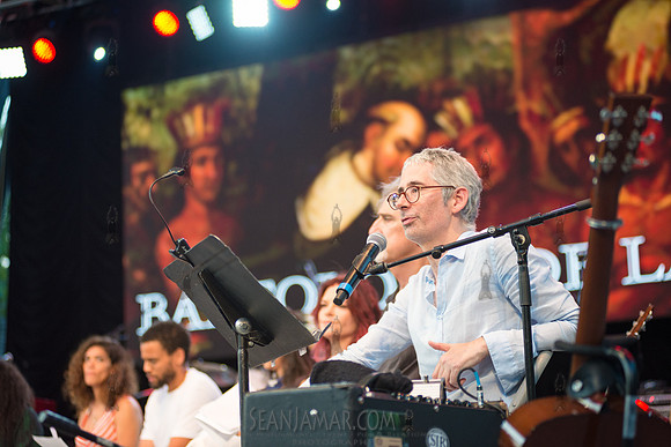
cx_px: 336
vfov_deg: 17.1
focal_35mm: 80
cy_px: 224
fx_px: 1491
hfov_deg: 25.4
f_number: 2.8
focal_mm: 80
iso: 1250
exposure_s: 1/640
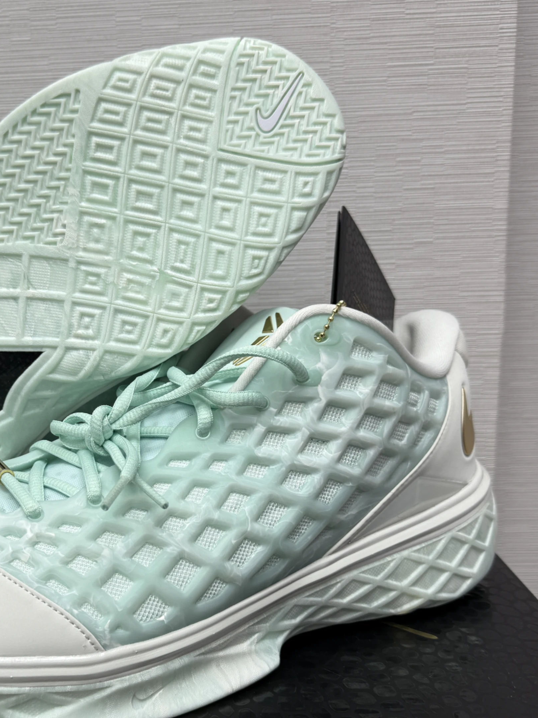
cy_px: 417
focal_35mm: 42
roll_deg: +2.0
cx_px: 122
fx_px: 870
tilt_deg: -12.3
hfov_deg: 33.5
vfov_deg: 44.6
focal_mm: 6.76
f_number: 1.78
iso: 64
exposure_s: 1/190
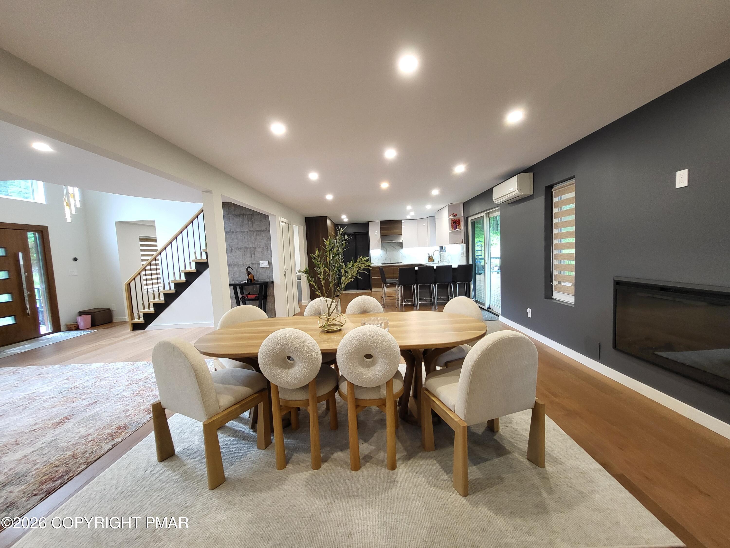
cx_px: 365
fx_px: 274
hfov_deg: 106.2
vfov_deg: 89.9
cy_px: 274
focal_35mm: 13
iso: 250
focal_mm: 1.74
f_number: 2.2
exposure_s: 1/60
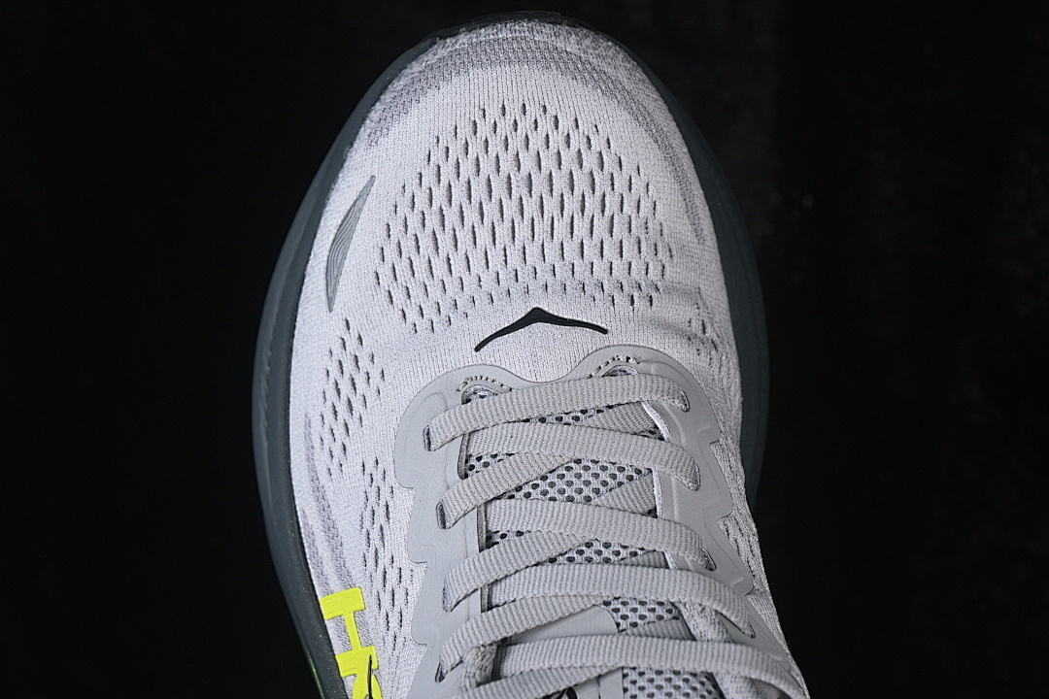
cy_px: 350
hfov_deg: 27.0
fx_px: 2185
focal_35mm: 75
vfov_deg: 18.2
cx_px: 524
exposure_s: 1/60
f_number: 7.1
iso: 160
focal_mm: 50
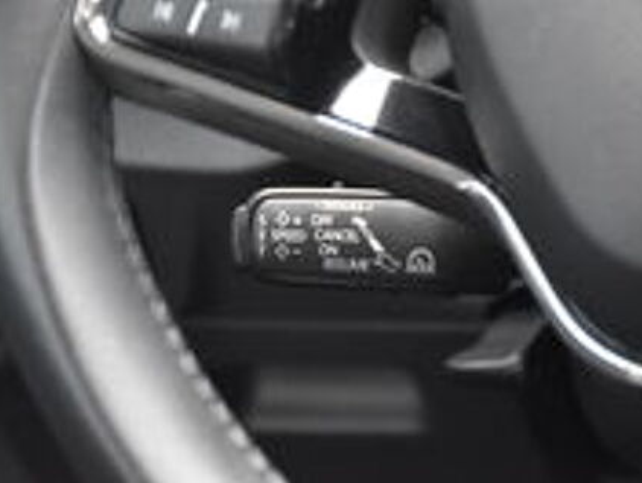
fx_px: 3526
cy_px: 242
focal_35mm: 190
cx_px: 333
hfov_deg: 10.4
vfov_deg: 7.8
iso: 3200
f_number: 5.6
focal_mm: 116
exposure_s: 1/80
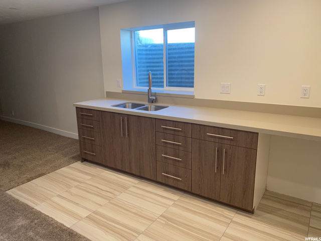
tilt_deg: -12.3
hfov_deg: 67.3
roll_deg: +1.4
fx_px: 241
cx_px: 160
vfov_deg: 53.1
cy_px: 120
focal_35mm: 26
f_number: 1.8
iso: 80
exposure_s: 1/60
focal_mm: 4.25
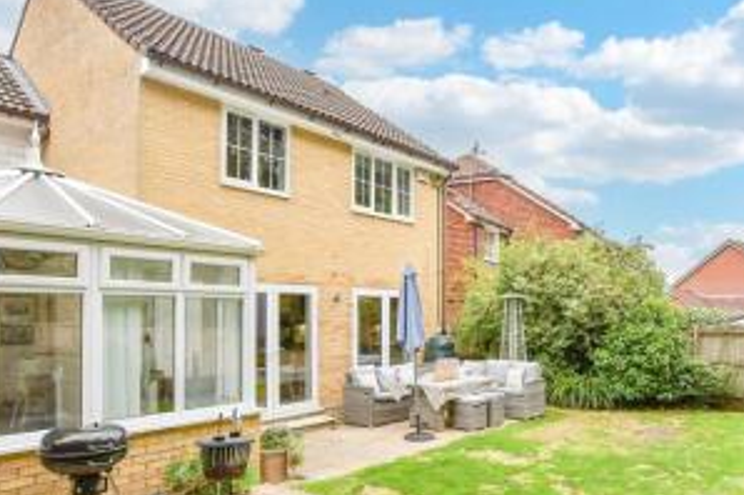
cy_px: 304
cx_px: 459
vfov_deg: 52.6
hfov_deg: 72.7
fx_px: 495
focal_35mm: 24
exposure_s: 1/500
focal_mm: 10
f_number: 8
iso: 320
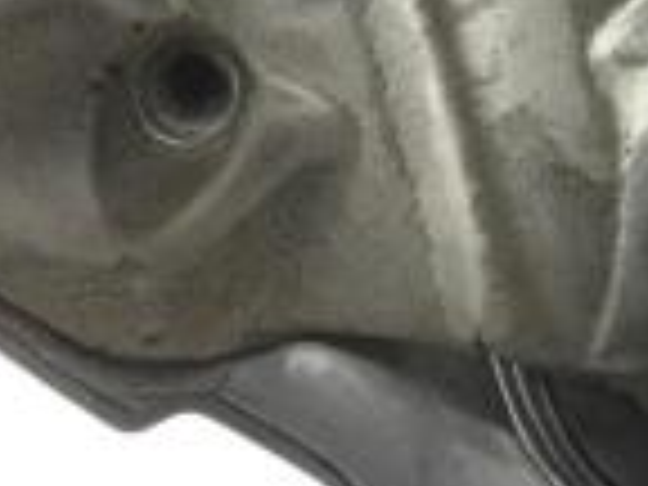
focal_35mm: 129
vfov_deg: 11.4
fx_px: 2415
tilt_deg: -24.0
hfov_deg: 14.0
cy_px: 18
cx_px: 1058
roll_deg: -1.1
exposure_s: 1/100
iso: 40
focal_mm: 4.15
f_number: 2.2
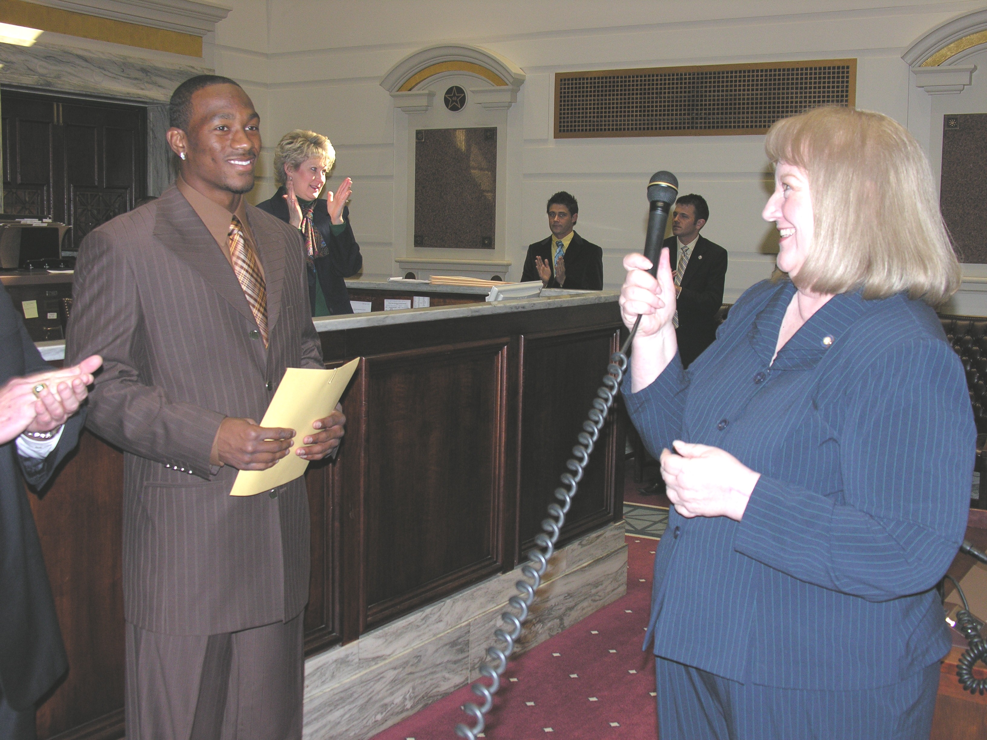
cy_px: 370
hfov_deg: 43.9
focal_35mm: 43
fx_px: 1226
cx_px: 494
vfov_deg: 33.6
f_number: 2.9
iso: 104
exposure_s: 1/60.1
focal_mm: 11
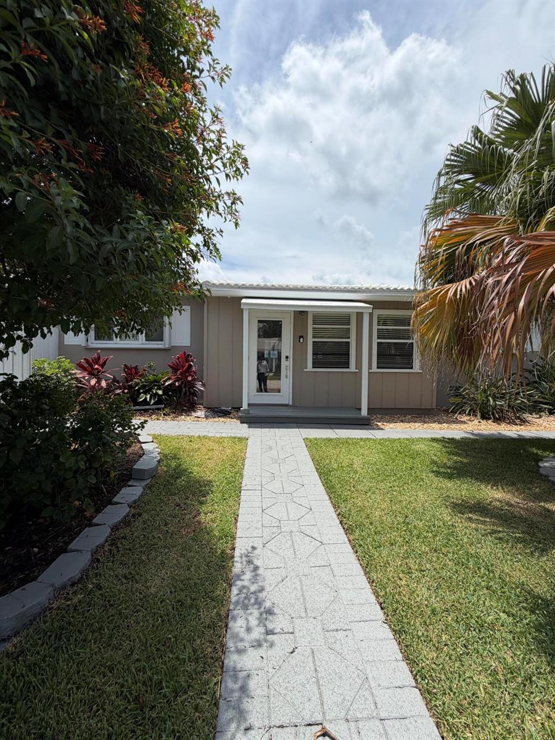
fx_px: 299
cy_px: 370
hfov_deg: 85.7
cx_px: 278
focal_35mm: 14
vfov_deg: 102.1
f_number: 2.2
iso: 20
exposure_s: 1/1368
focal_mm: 2.22
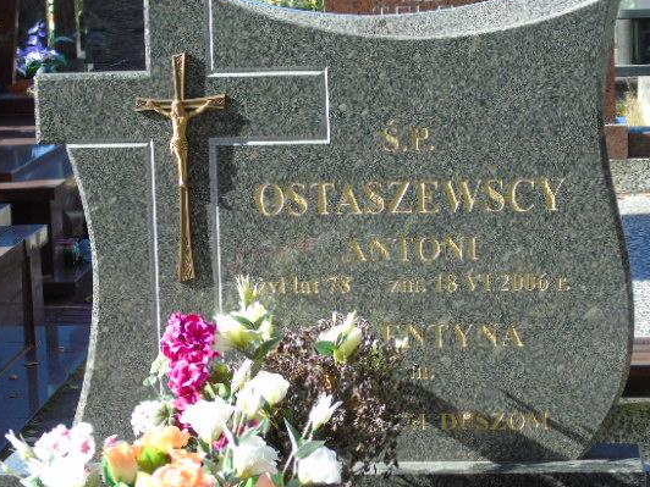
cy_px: 243
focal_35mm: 113
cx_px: 376
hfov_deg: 17.4
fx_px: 2122
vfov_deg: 13.1
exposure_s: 1/160
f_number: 4.3
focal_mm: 17
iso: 80
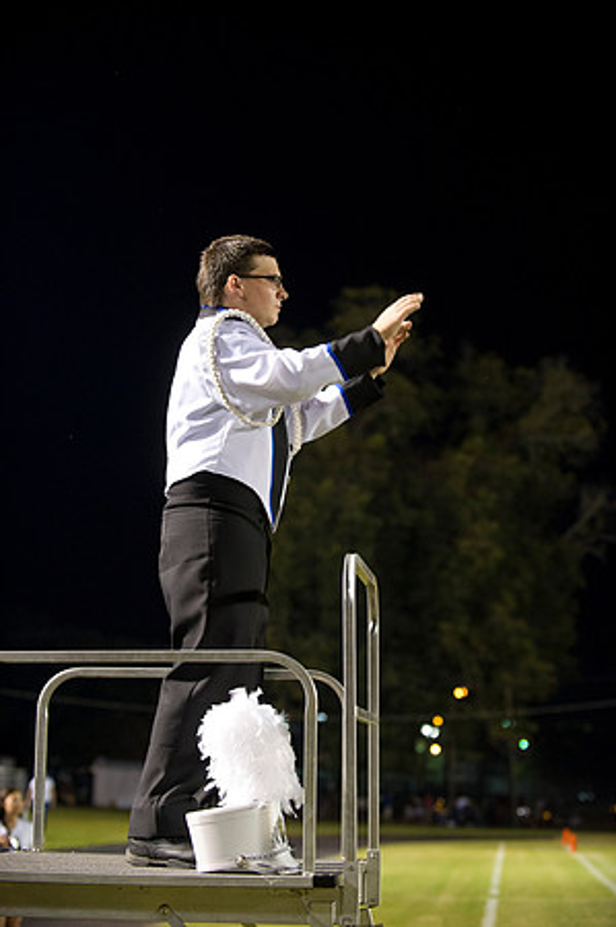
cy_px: 464
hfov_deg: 18.1
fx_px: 1929
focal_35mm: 75
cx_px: 308
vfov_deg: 27.0
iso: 3200
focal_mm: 75
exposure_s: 1/125
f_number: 3.2
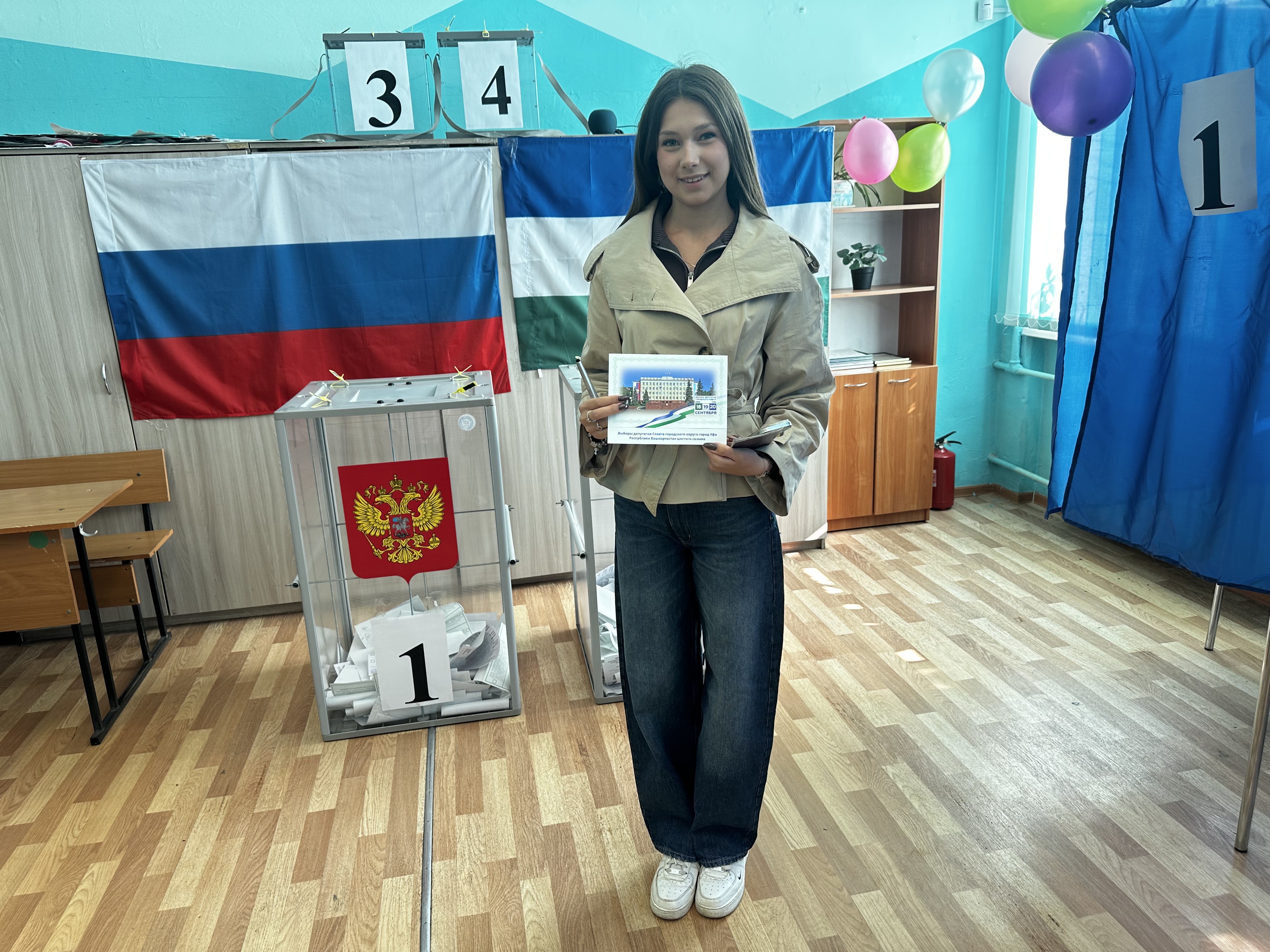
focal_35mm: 24
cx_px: 635
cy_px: 476
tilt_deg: -16.0
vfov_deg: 56.8
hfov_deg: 71.6
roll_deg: +2.7
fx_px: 881
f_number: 1.78
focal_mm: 6.86
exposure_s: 1/121
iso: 64
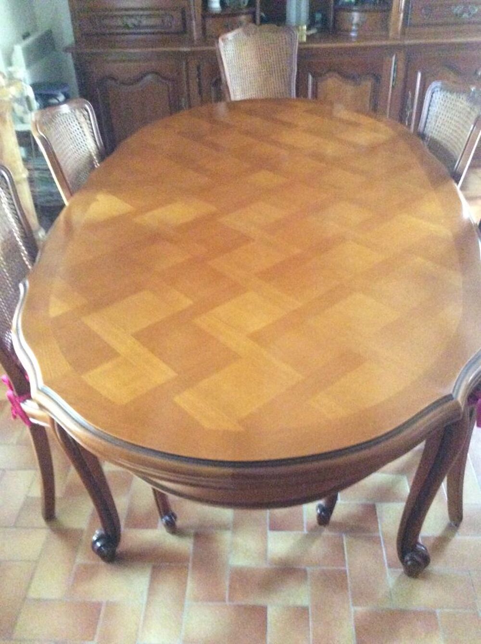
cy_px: 322
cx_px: 240
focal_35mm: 32
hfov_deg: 44.1
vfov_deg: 56.9
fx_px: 594
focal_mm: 3.3
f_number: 2.4
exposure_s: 1/17
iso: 640
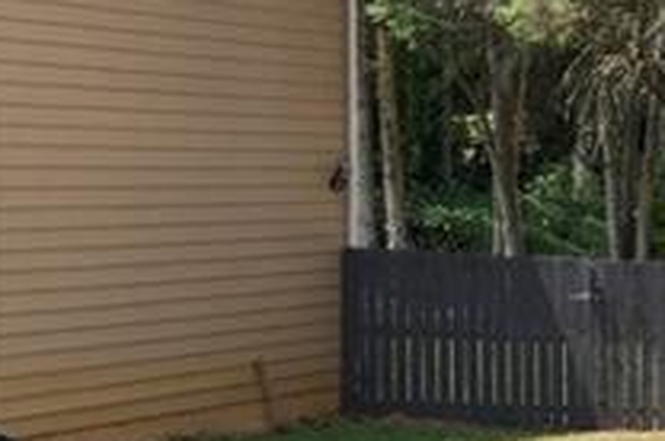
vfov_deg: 10.7
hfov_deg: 12.4
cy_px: 165
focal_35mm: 128
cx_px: 1618
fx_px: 2361
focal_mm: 26
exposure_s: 1/400
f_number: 16
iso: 640
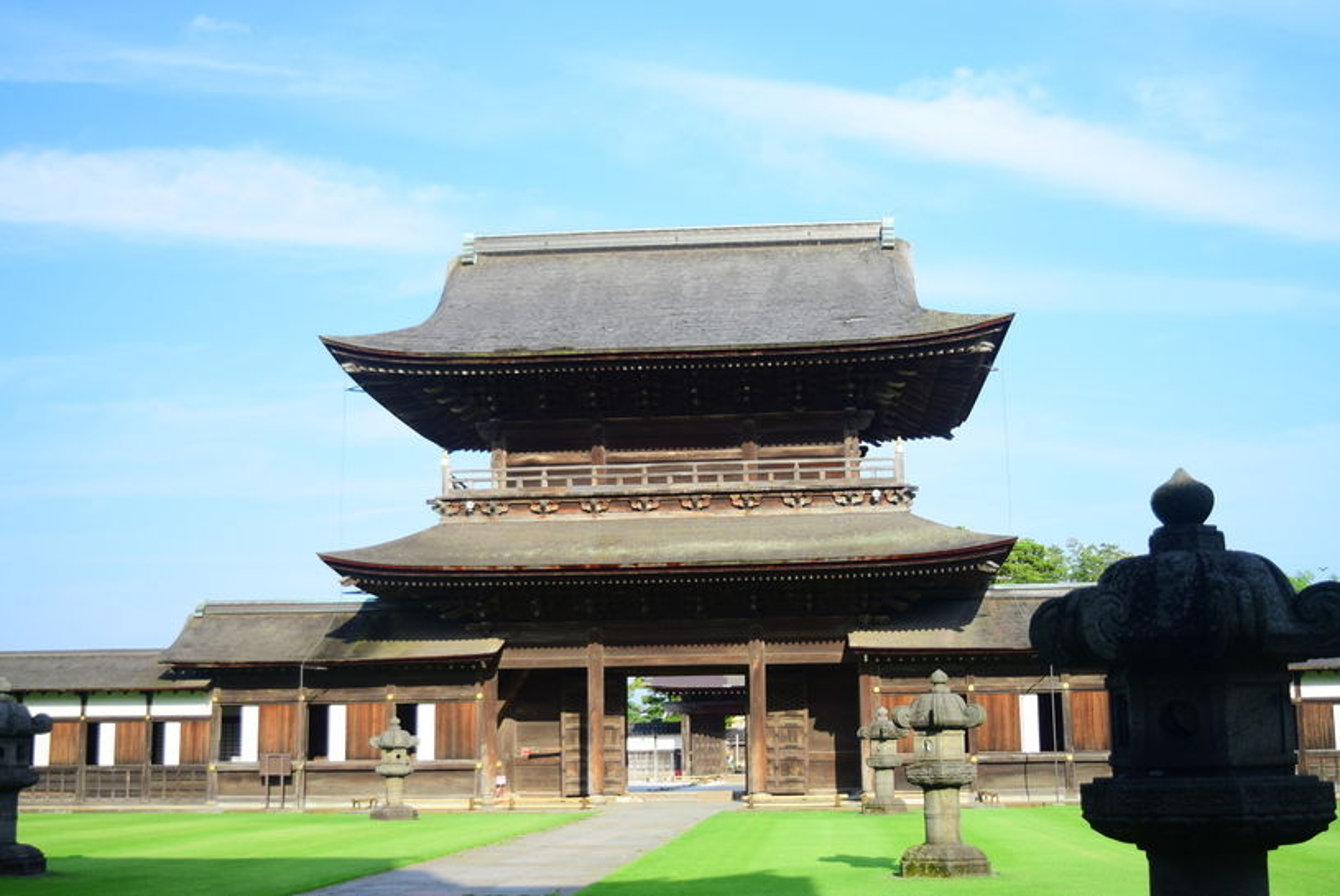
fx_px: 1676
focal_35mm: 45
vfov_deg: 29.9
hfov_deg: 43.6
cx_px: 670
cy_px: 448
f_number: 4.2
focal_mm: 30
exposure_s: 1/800
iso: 400
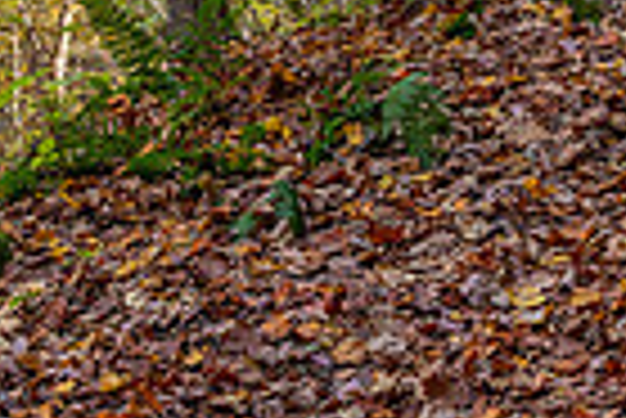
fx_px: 2037
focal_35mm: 117
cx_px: 207
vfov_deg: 11.6
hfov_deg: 17.4
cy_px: -29
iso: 1400
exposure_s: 1/80
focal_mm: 28
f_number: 8
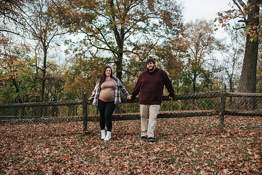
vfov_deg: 36.8
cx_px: 131
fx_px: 263
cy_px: 88
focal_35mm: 36
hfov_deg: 53.0
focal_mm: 35
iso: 160
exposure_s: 1/320
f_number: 2.8
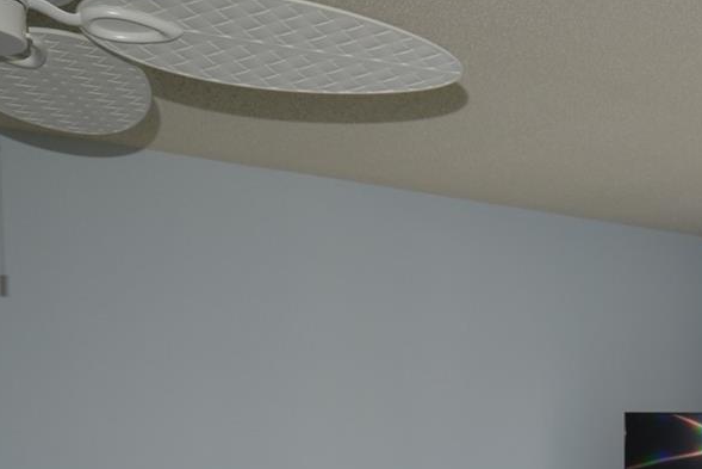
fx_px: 1112
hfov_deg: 31.7
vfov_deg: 22.5
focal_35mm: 57
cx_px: 737
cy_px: 510
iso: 160
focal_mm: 14
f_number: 4
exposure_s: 1/125
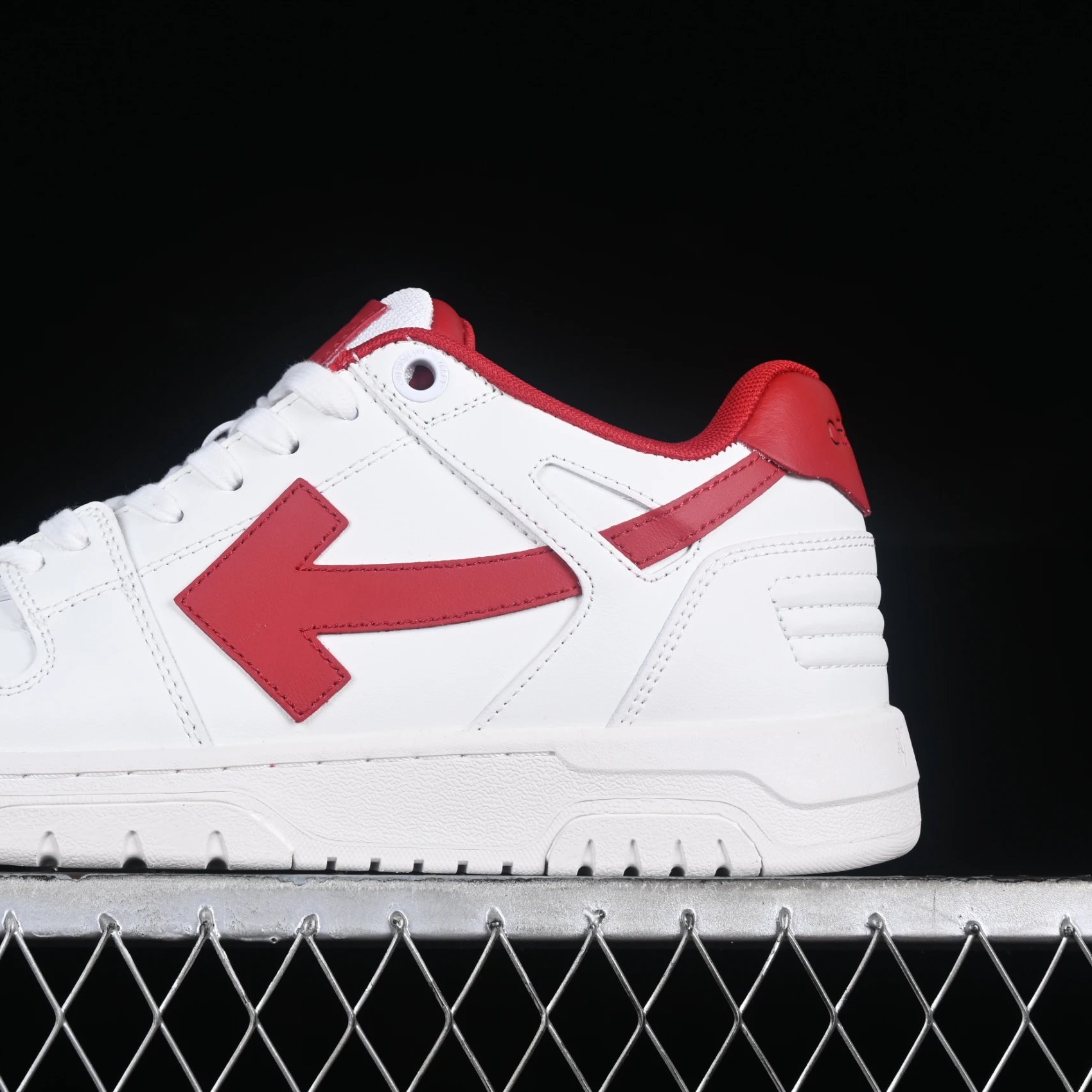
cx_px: 292
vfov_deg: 18.1
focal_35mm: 96
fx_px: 3426
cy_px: 545
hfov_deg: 18.0
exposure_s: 1/125
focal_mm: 50
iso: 160
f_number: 8
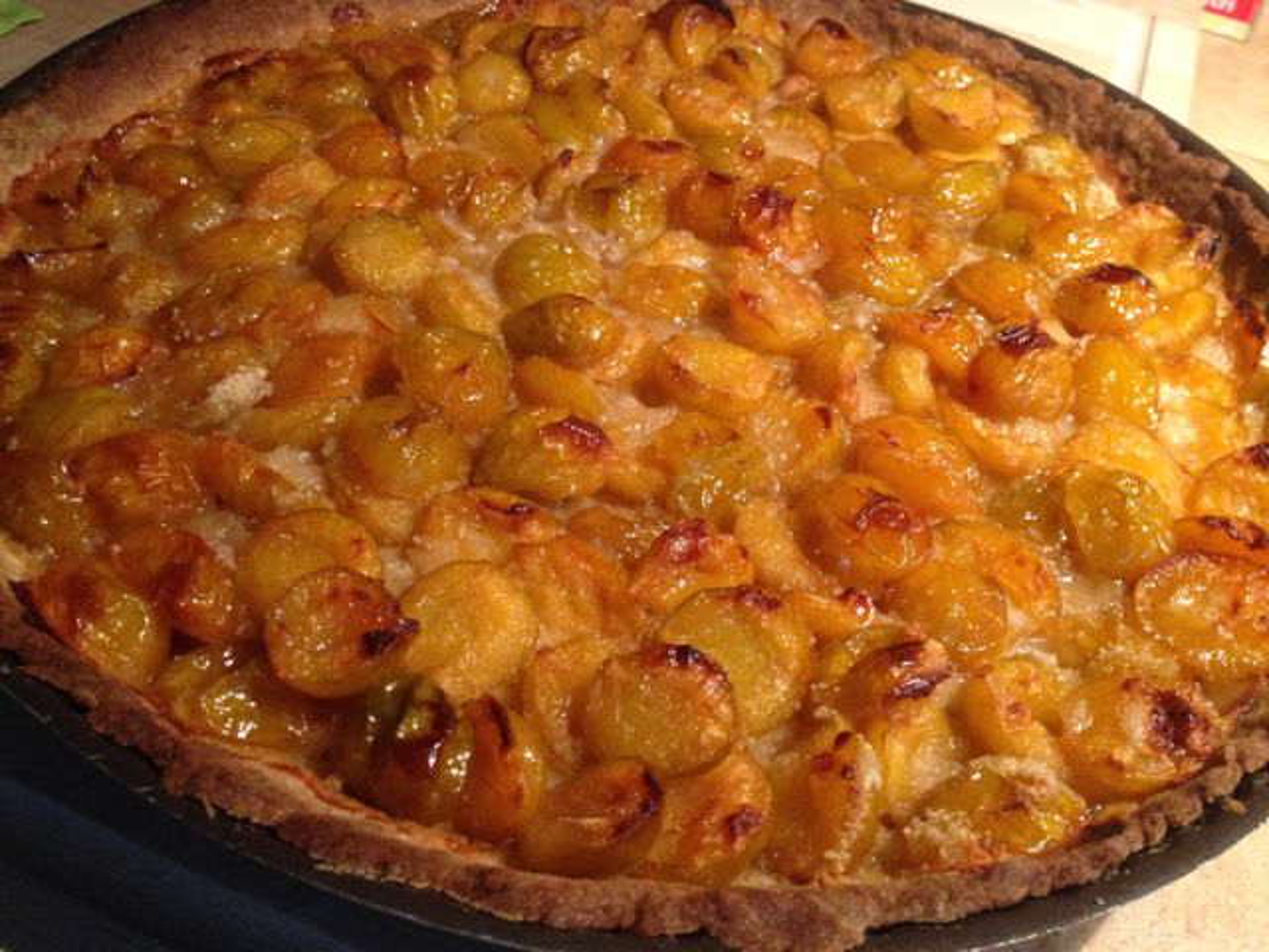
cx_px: 634
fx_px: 1210
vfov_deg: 42.9
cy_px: 476
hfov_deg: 55.4
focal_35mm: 33
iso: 320
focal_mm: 4.12
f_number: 2.4
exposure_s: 1/20
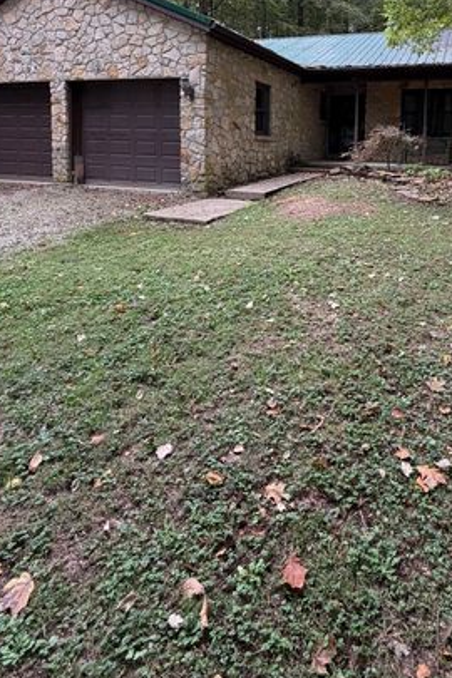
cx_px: 315
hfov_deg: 51.7
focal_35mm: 24
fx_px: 452
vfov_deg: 69.4
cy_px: 178
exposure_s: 1/121
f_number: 2.2
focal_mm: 2.22
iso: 125
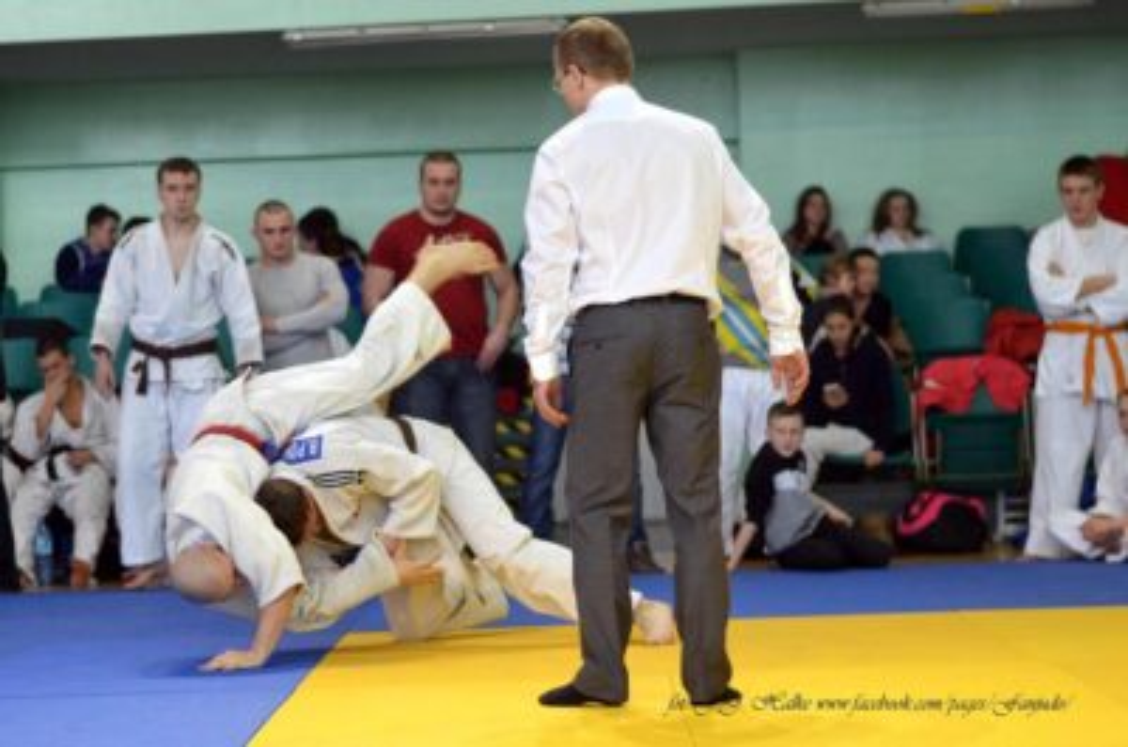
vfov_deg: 18.1
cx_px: 564
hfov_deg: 27.0
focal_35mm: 75
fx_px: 2345
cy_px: 374
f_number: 2.2
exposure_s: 1/1000
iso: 1000
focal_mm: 50
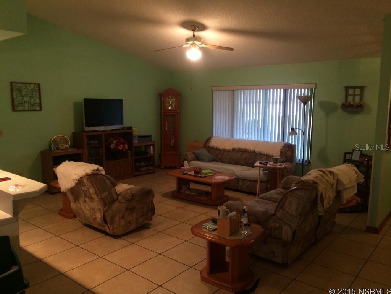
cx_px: 196
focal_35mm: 30
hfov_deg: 59.9
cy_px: 147
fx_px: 339
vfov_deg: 46.8
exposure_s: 1/30
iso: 125
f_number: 2.2
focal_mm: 4.12
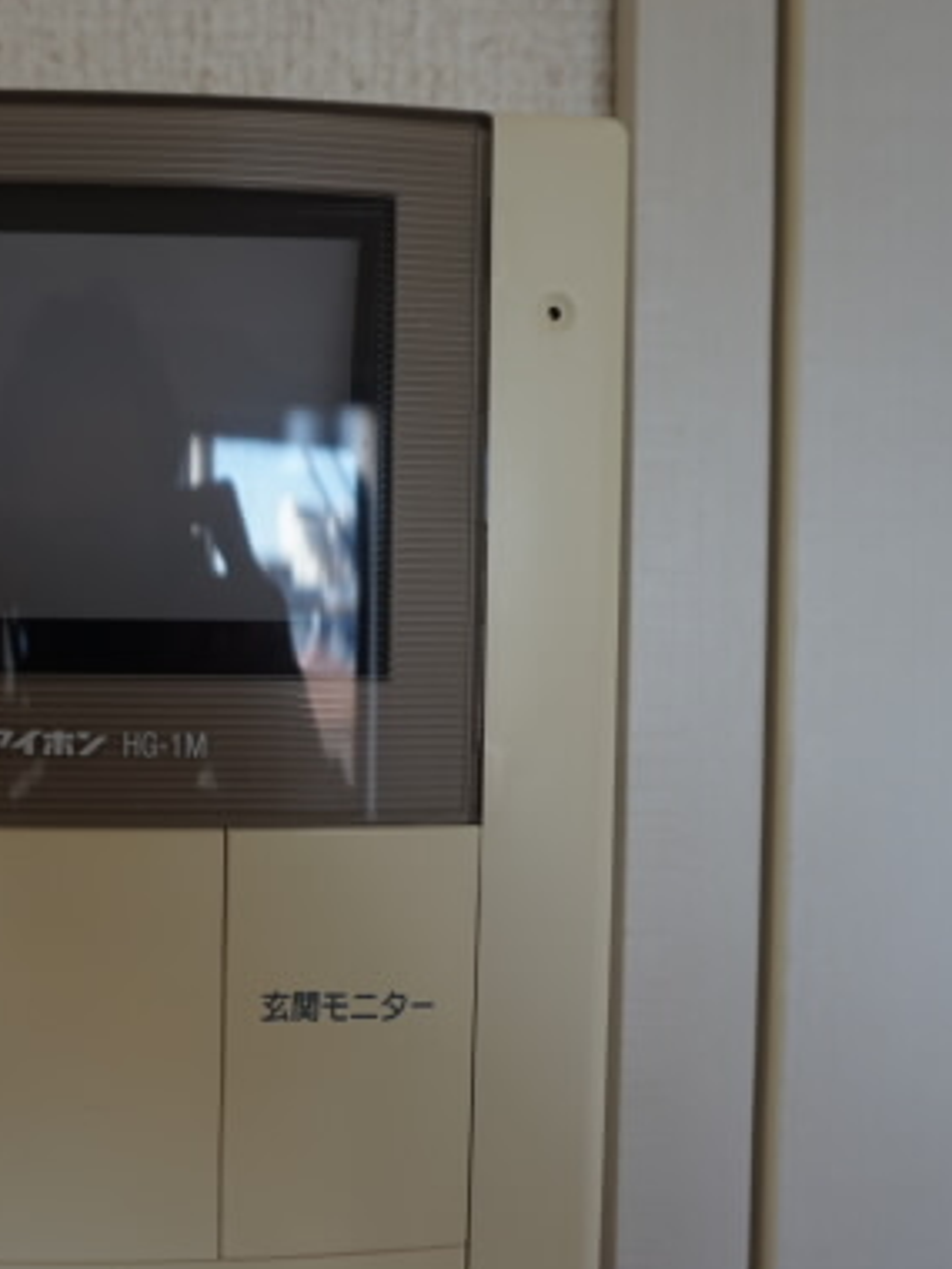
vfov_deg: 42.8
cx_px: 172
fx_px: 1613
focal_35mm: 44
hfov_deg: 31.9
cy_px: 735
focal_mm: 16
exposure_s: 1/60
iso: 160
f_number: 4
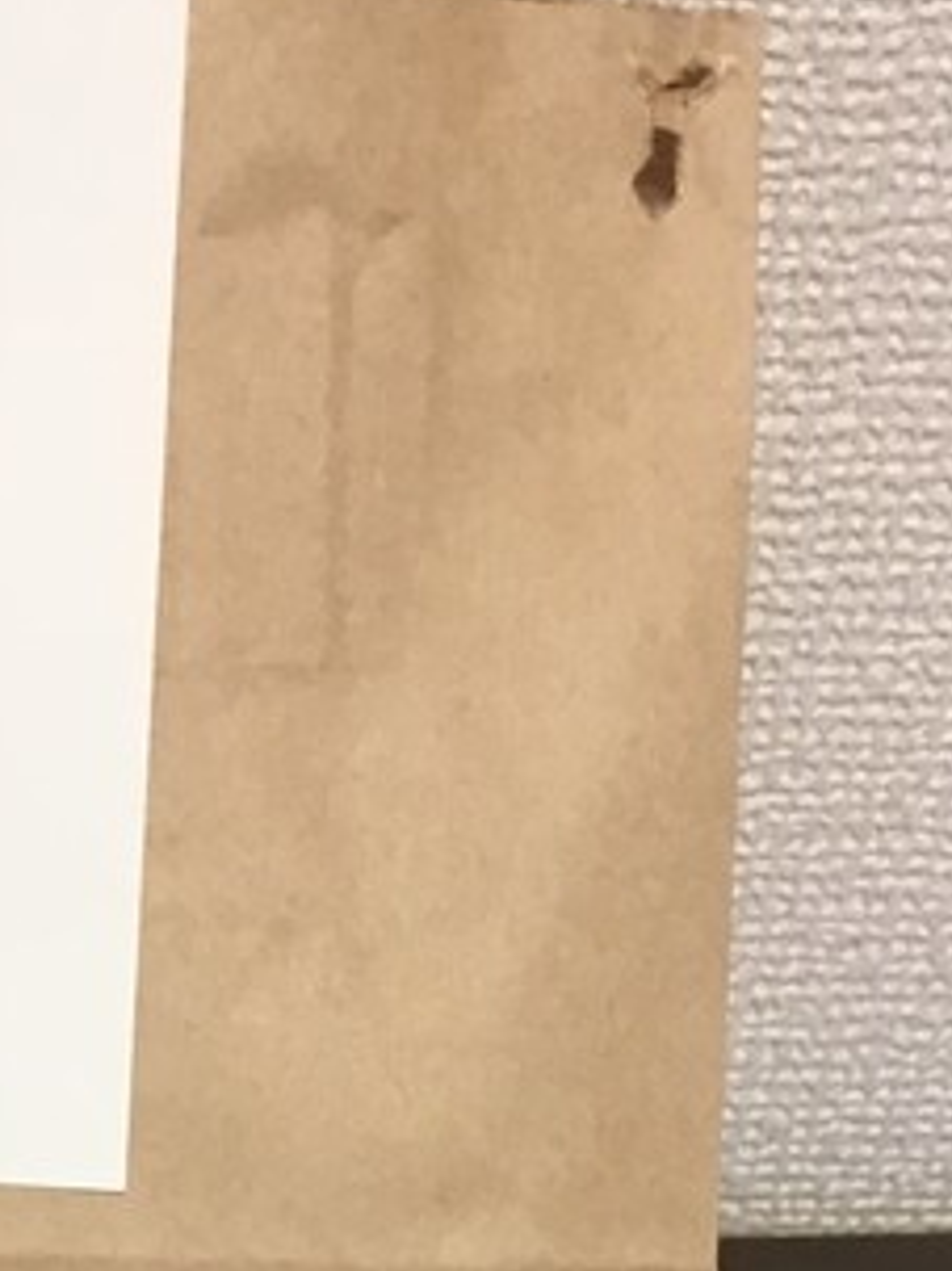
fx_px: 4220
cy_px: 2194
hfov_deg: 12.8
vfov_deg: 15.1
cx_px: 226
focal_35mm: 115
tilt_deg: -50.2
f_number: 2.2
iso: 80
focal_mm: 4.15
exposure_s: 1/30
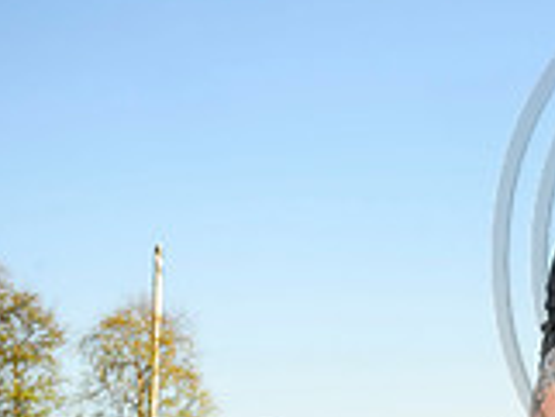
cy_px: 257
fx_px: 1332
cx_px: 845
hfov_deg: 20.1
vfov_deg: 17.8
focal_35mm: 83
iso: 320
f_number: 10
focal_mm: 24
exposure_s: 1/250
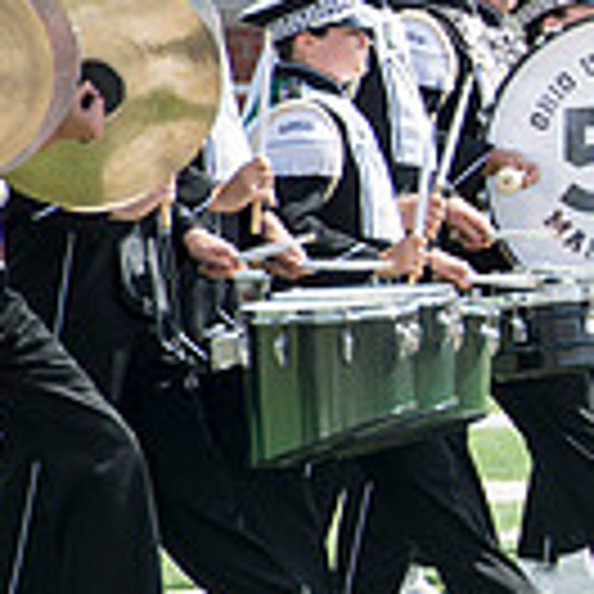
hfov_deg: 2.3
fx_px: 14502
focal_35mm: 747
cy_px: 212
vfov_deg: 2.3
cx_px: 1251
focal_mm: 200
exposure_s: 1/1000
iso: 200
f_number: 4.5
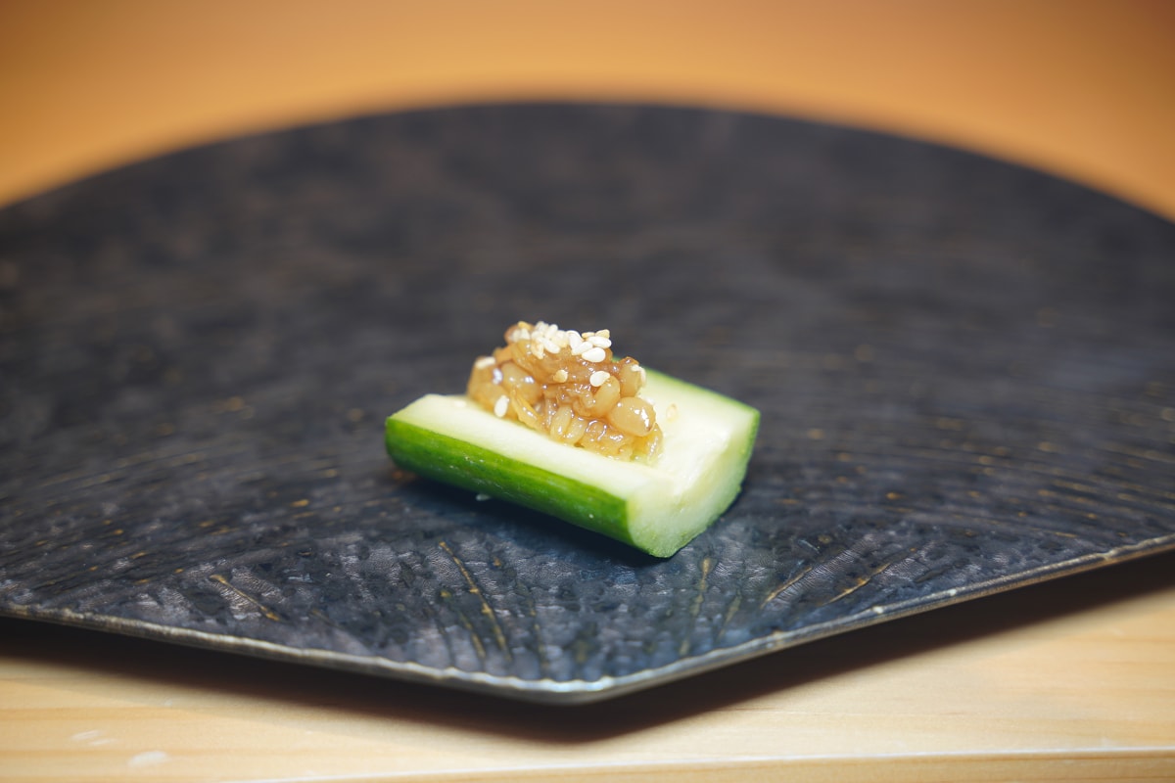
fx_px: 2448
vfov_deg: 18.2
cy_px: 392
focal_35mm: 75
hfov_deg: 27.0
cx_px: 588
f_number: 4
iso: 160
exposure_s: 1/80
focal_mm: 75
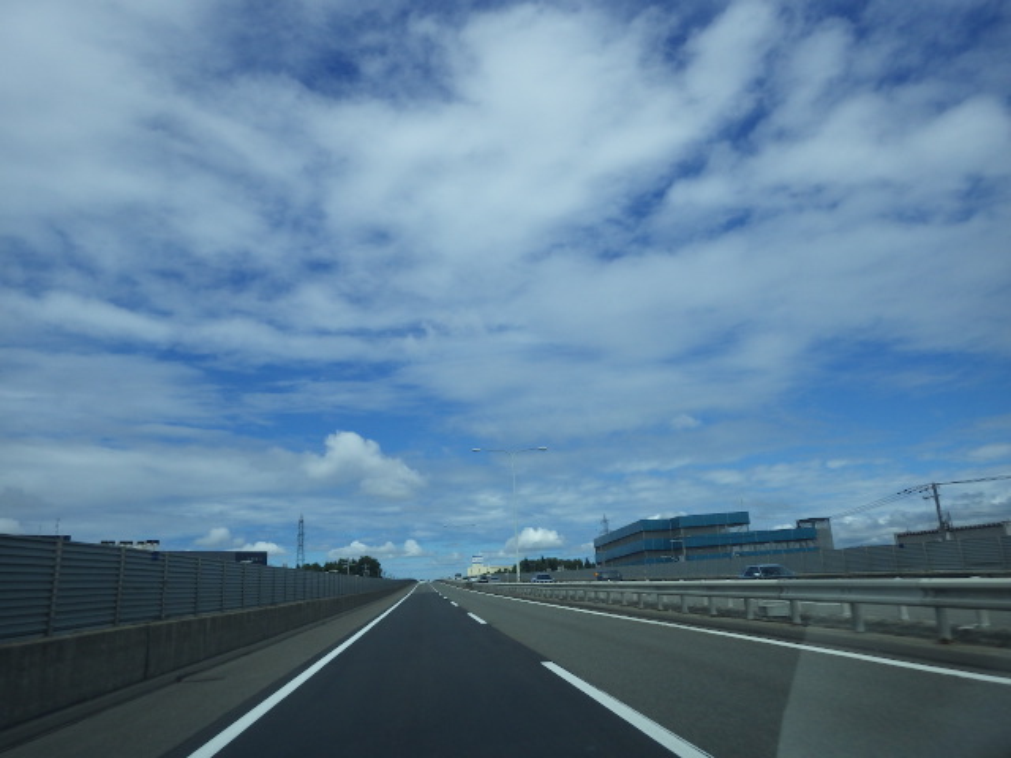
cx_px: 506
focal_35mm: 25
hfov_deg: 69.4
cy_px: 379
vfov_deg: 54.9
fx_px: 730
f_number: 7.9
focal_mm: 4.5
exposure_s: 1/400
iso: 125
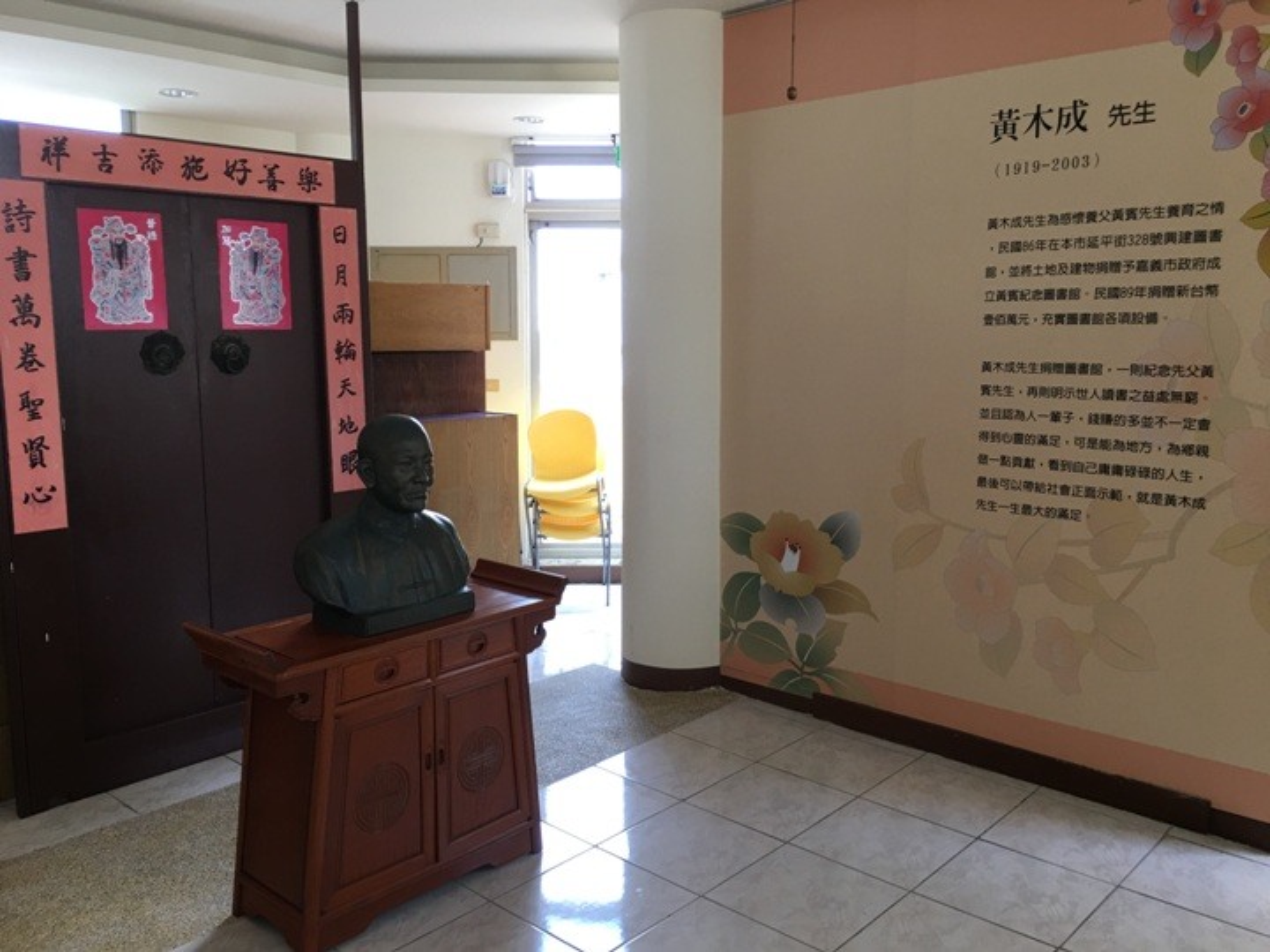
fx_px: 1064
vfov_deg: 48.2
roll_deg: +1.2
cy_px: 476
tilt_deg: -7.7
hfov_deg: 61.7
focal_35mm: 29
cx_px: 635
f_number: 2.2
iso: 32
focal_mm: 4.15
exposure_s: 1/30
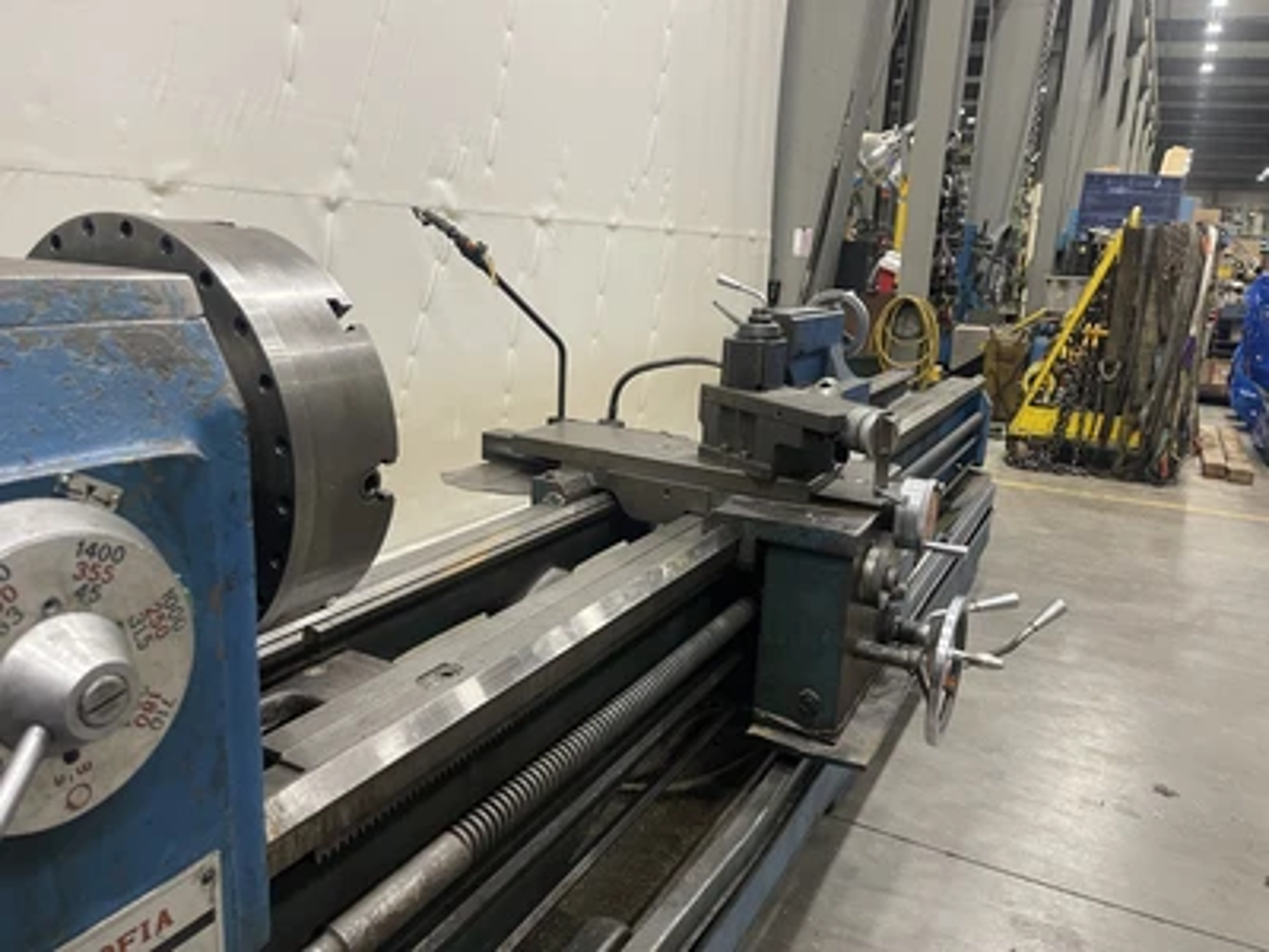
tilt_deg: -13.2
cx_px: 634
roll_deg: -2.2
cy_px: 476
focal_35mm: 25
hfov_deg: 69.4
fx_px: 916
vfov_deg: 54.9
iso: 320
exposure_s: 1/60
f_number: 1.6
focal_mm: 5.1
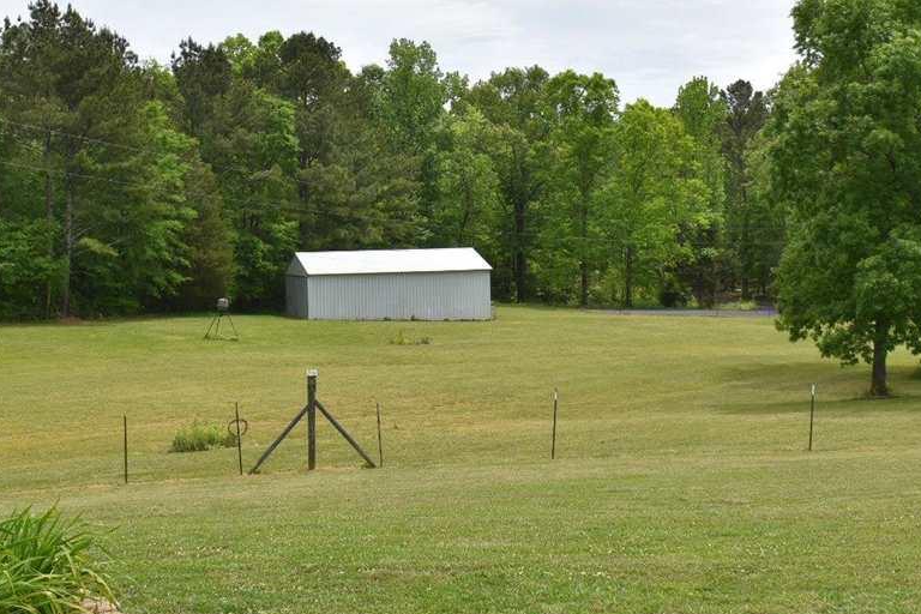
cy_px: 165
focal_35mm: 55
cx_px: 453
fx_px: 1407
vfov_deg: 24.4
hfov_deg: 36.2
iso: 100
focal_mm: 22
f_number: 9
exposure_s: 1/320
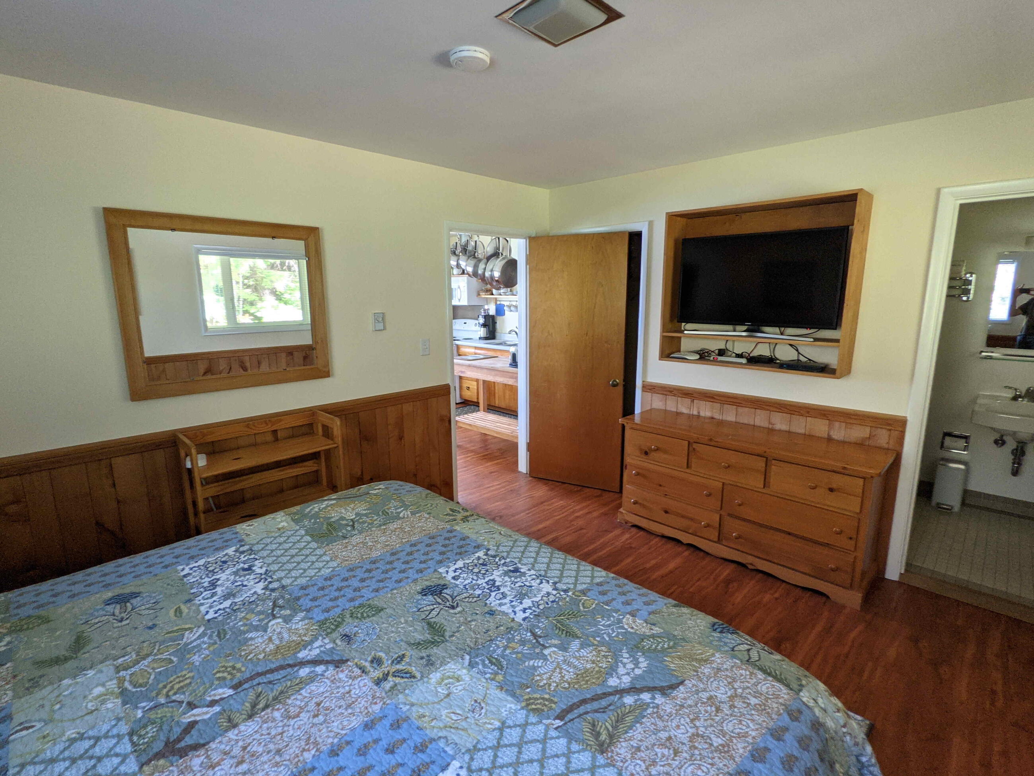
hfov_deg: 94.5
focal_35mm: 16
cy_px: 388
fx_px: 478
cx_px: 517
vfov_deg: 78.1
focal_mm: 2.22
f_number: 2.2
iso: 140
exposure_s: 1/23.8
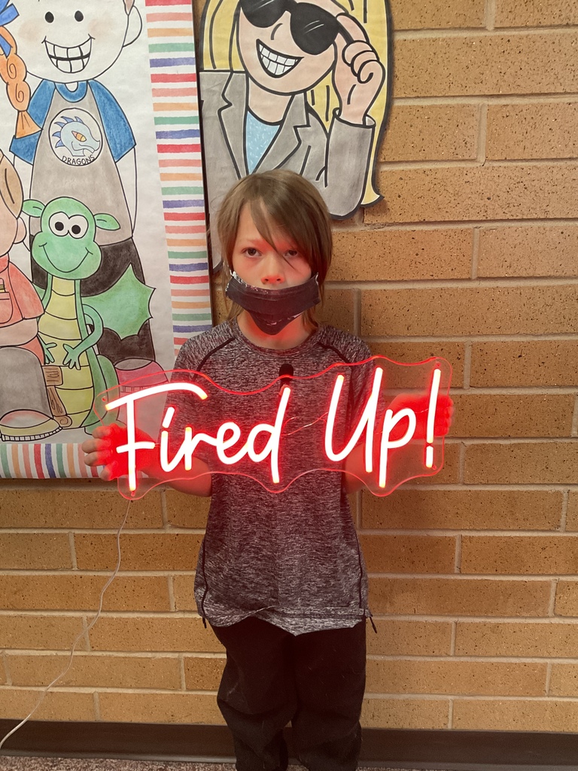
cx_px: 289
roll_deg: +1.2
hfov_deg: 48.2
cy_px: 386
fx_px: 646
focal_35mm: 29
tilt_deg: -16.9
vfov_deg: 61.7
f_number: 1.8
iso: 200
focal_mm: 3
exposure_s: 1/60
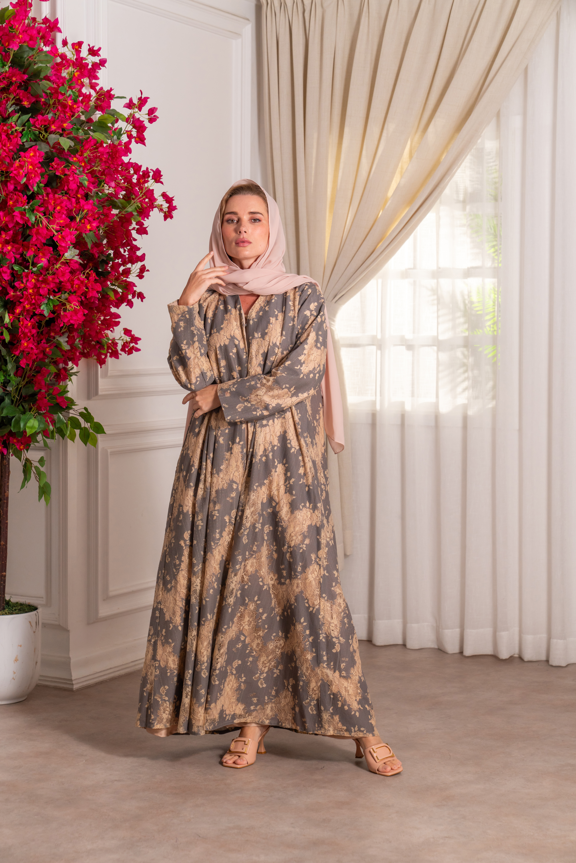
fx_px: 1679
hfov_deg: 19.5
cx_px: 288
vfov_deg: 28.8
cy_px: 432
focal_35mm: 70
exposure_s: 1/160
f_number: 5.6
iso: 500
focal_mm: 70
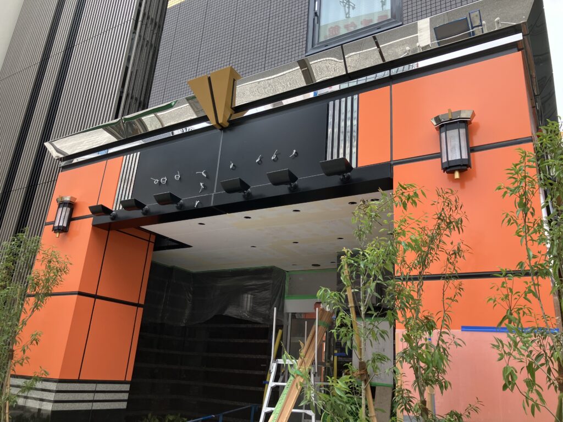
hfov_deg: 63.4
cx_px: 282
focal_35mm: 28
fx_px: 455
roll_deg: -3.5
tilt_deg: +19.6
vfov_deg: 49.7
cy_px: 211
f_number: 1.8
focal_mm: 3.99
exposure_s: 1/534
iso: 32
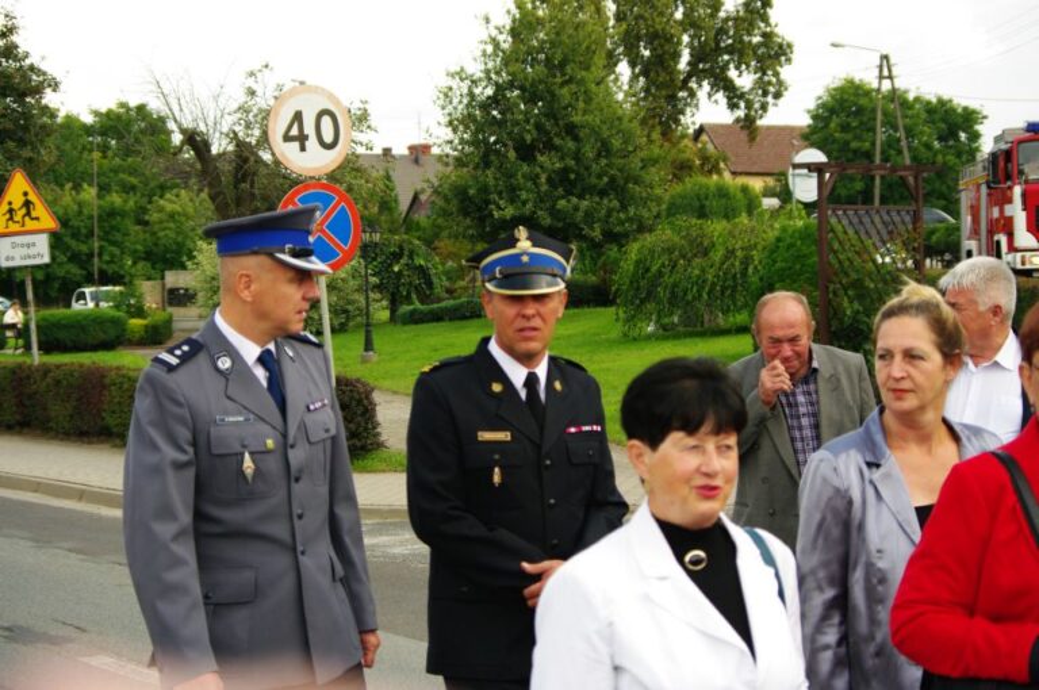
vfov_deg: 18.1
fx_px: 2162
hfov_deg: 27.0
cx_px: 520
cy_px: 345
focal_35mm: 75
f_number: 5.6
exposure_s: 1/350
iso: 280
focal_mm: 50
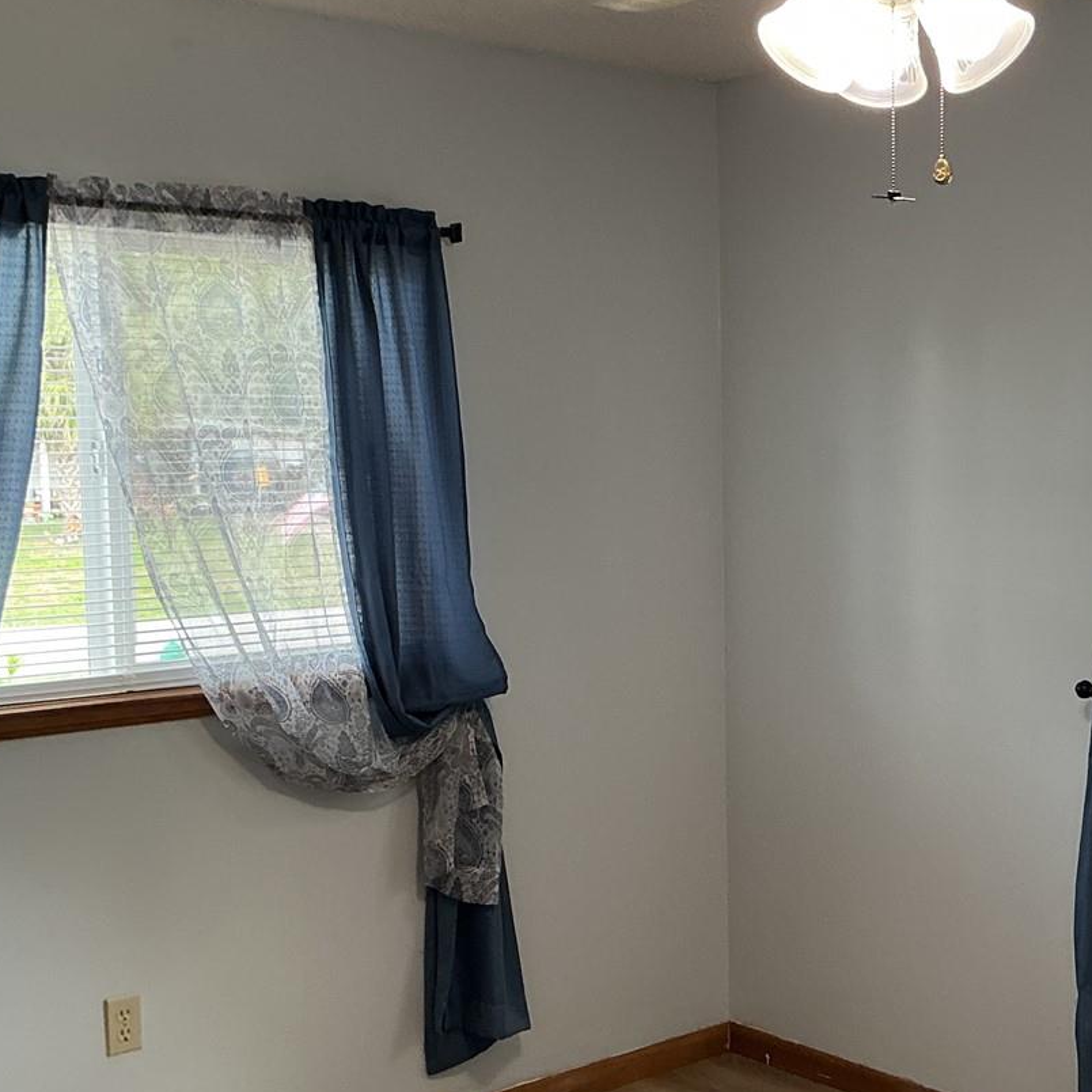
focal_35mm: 51
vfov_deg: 33.4
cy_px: 600
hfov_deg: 32.9
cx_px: 785
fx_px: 1820
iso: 50
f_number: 1.8
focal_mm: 3
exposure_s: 1/60
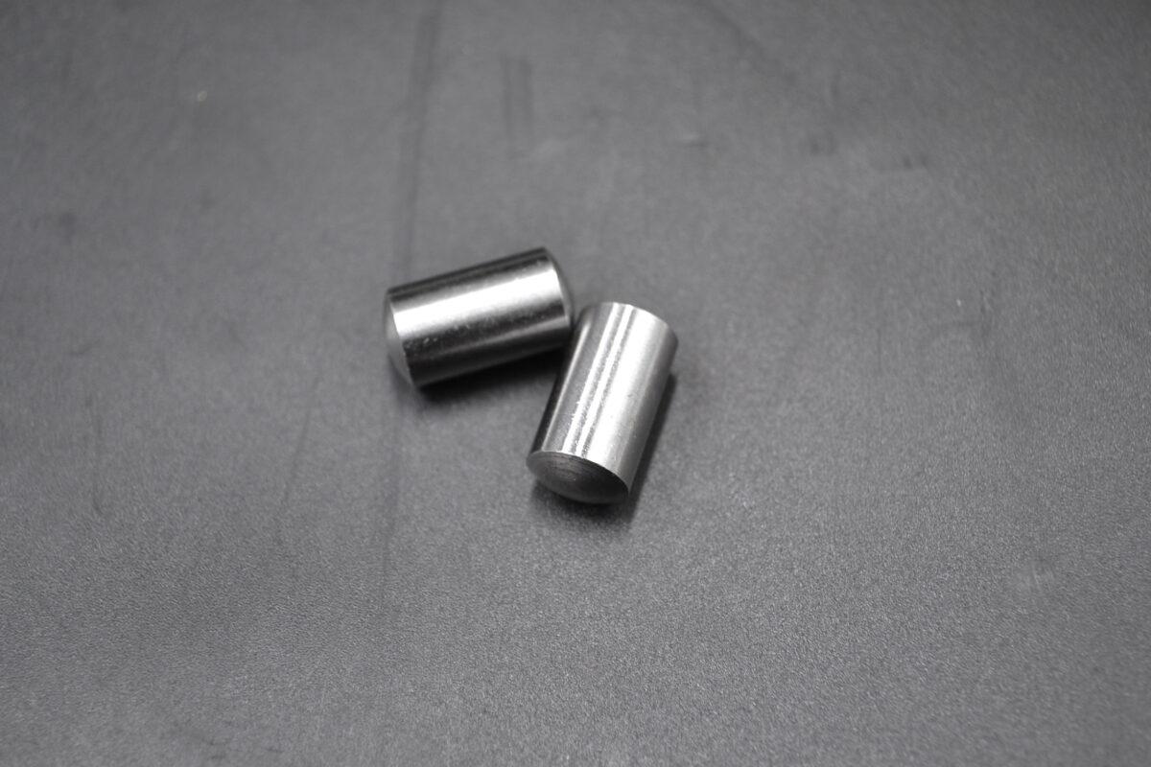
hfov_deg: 36.9
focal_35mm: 54
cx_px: 576
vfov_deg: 25.1
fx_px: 1726
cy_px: 384
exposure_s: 1/40
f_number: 5
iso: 400
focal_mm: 36
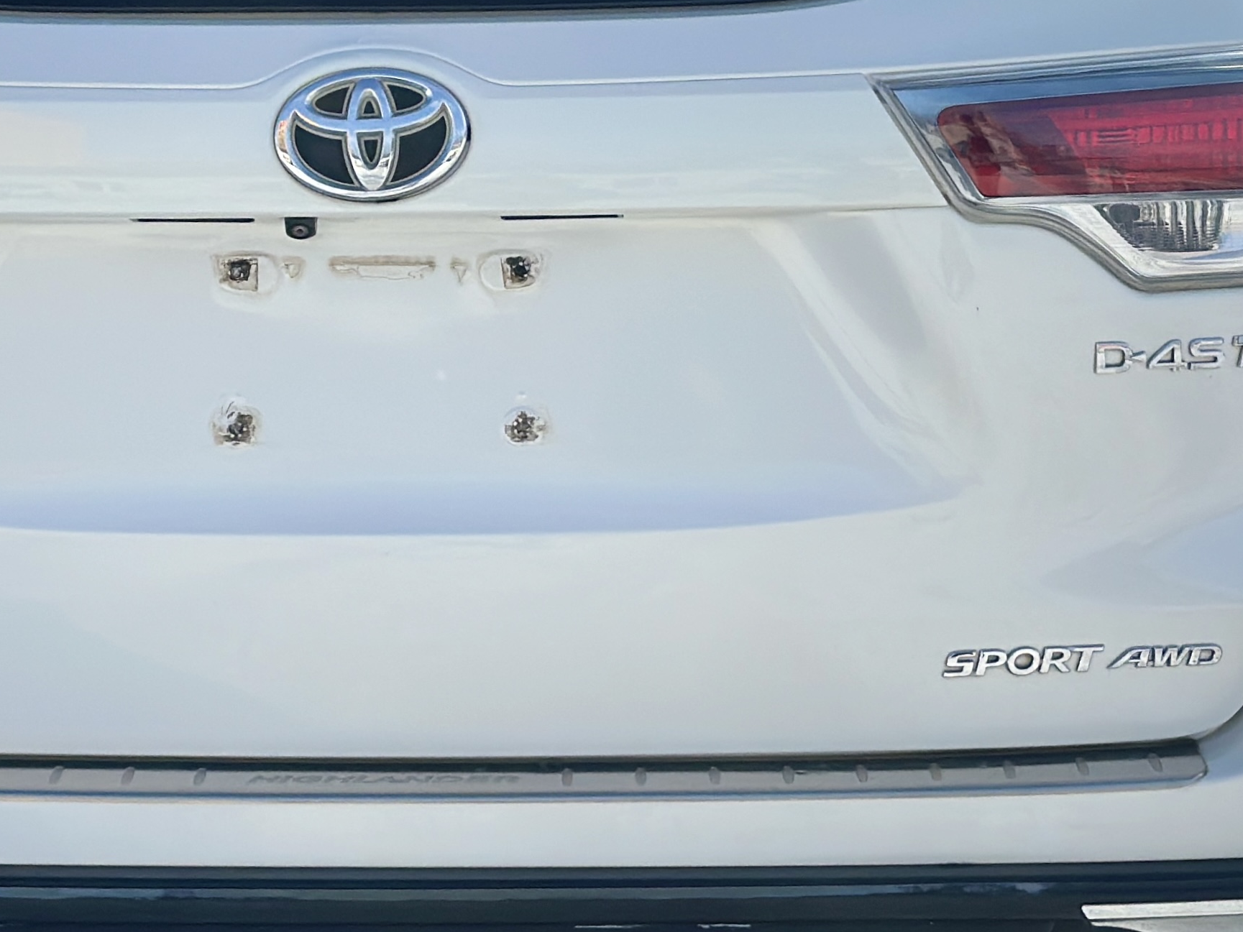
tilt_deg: -3.0
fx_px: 3807
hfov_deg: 18.5
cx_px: 396
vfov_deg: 14.0
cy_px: 363
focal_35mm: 106
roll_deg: +0.6
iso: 100
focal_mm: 6.86
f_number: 1.78
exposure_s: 1/10870
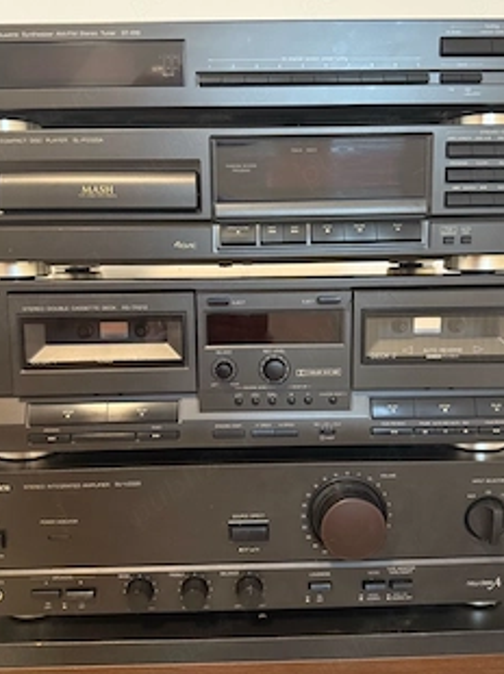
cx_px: 243
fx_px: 603
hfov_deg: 45.4
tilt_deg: -9.2
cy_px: 328
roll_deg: +0.7
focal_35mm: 31
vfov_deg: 58.4
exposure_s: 1/33
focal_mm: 6.76
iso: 1000
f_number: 1.78
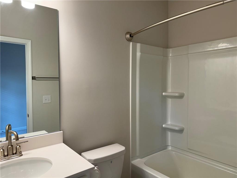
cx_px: 118
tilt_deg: -3.1
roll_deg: -0.2
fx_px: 164
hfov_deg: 71.6
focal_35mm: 24
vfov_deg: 56.8
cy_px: 89
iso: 125
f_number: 1.78
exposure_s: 1/120
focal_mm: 6.76
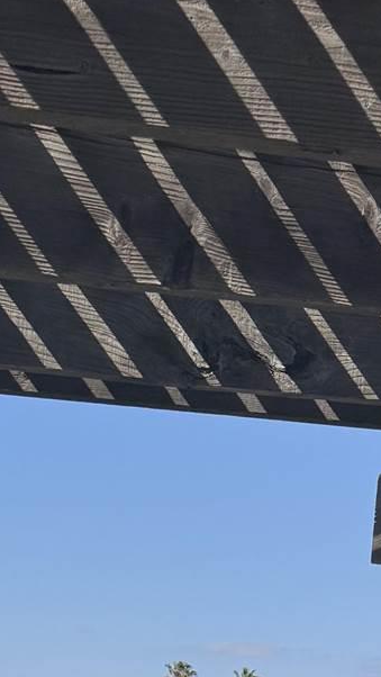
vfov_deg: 18.2
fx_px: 1795
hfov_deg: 11.9
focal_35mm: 100
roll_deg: -4.8
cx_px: -73
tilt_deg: -10.6
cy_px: 1110
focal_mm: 6.76
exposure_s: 1/4673
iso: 80
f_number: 1.78
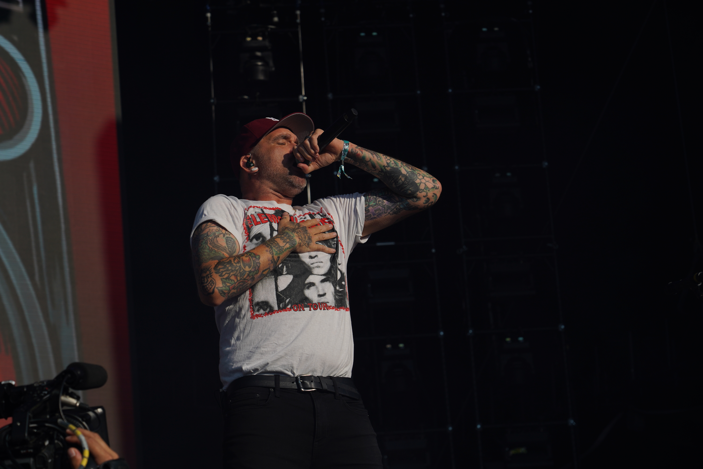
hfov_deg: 19.5
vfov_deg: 13.0
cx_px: 352
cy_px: 234
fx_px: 2050
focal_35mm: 105
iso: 100
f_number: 8
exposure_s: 1/1000
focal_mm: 105
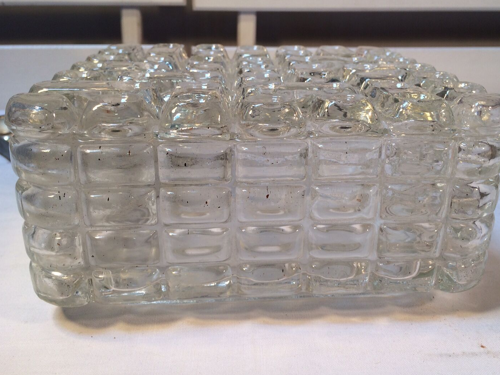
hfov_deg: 53.9
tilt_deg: -20.6
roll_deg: +0.4
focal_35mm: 34
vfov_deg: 41.8
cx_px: 274
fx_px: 491
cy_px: 184
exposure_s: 1/100
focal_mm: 4.15
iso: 32
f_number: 2.2
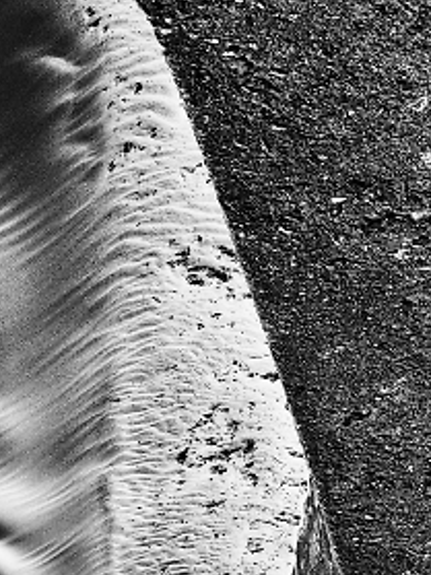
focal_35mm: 101
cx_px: 45
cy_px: 414
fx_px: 1678
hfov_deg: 14.5
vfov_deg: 19.4
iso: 100
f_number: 4.5
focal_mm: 8.5
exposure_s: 1/1250
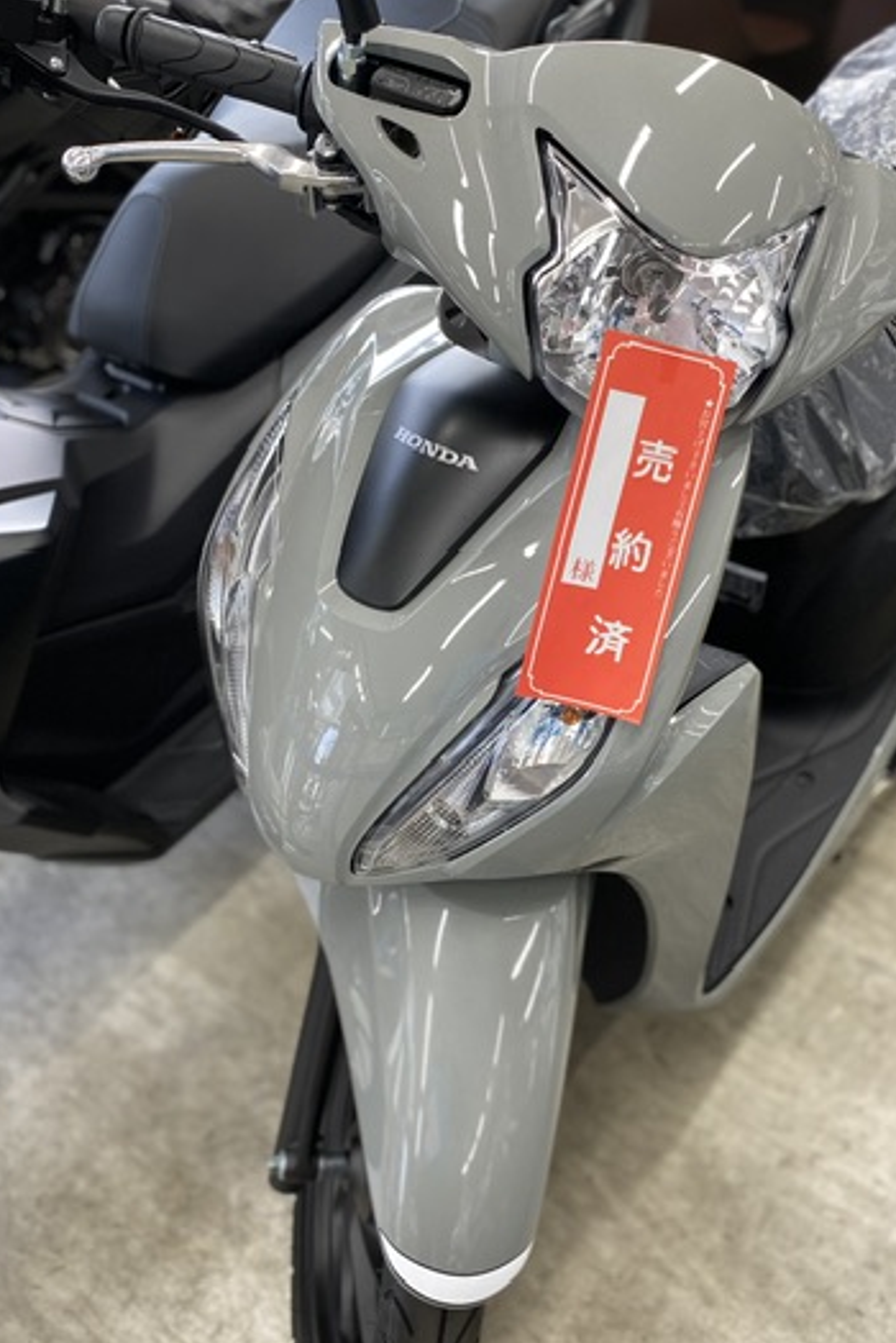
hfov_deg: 39.6
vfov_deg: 57.2
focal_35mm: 33
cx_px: 581
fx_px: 1230
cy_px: 654
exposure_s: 1/100
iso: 80
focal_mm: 4.25
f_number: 1.8
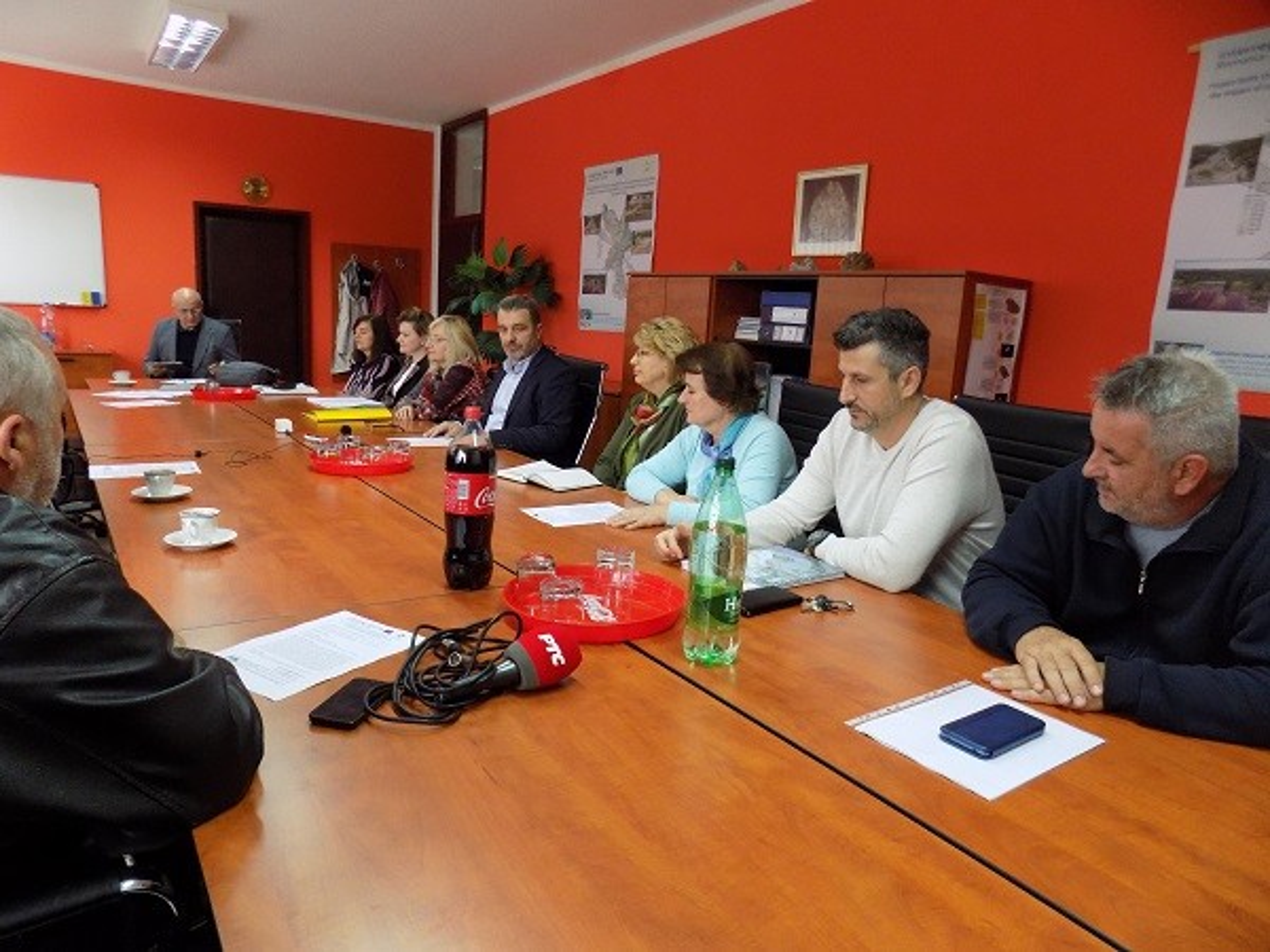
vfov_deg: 58.9
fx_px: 844
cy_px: 476
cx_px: 635
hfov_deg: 73.9
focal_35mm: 23
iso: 280
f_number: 3.1
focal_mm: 4
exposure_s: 1/30
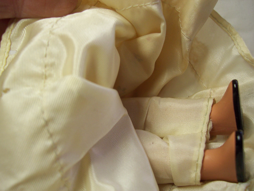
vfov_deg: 38.7
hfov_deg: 50.1
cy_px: 96
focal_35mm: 37
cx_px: 127
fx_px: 271
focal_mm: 5.6
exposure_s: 1/125
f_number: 2.8
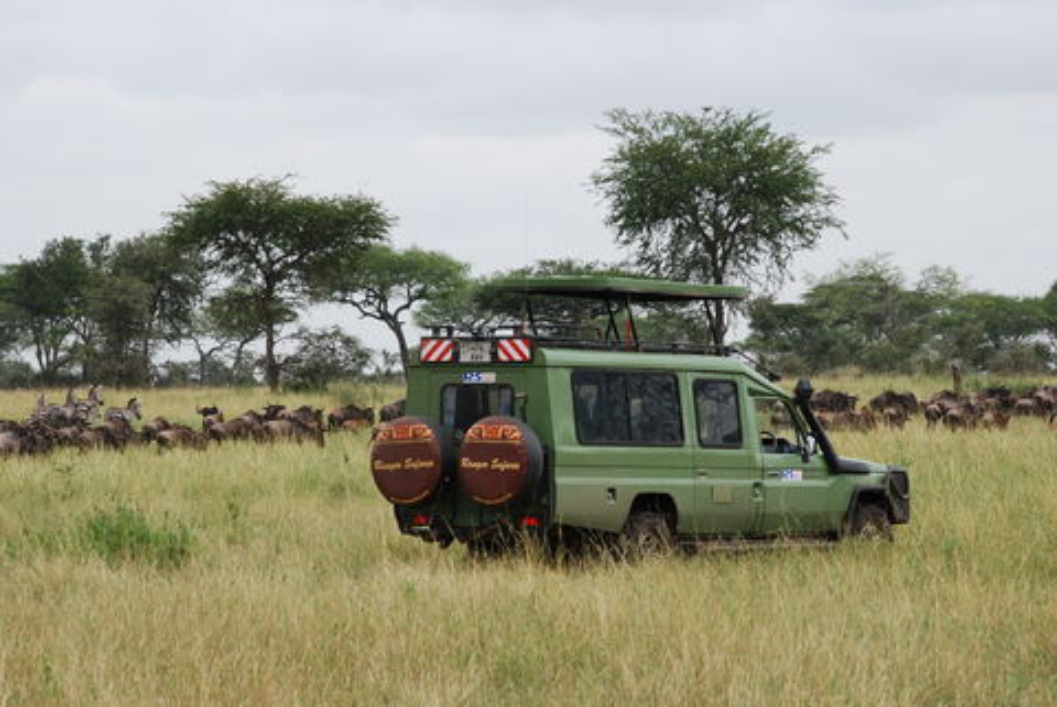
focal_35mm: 165
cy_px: 354
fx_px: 4849
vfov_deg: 8.3
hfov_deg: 12.4
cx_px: 528
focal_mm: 110
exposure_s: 1/200
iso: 200
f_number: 10
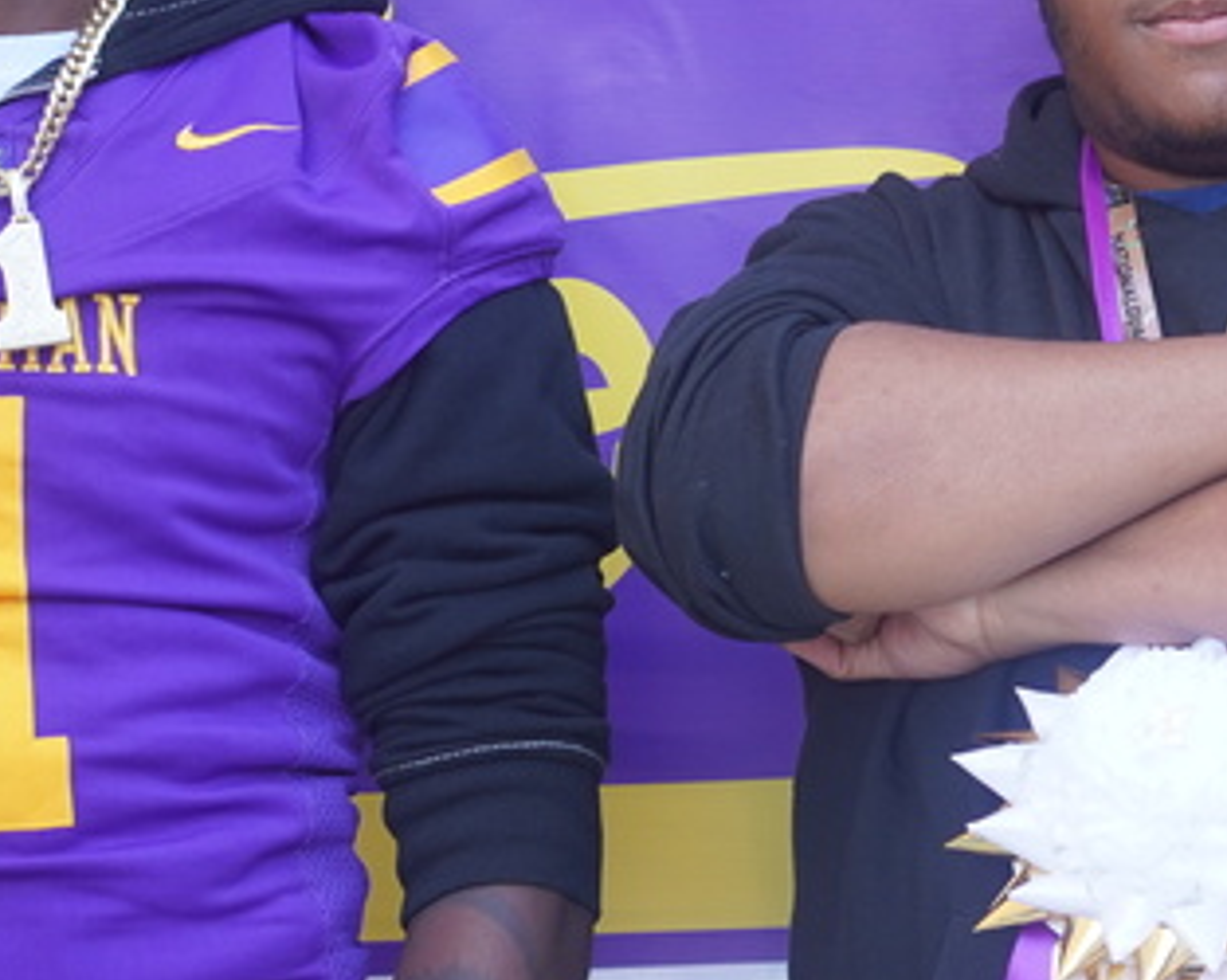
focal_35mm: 261
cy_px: 202
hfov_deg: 7.4
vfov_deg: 5.9
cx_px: 1227
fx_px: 9472
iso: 400
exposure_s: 1/160
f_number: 4
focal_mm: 85
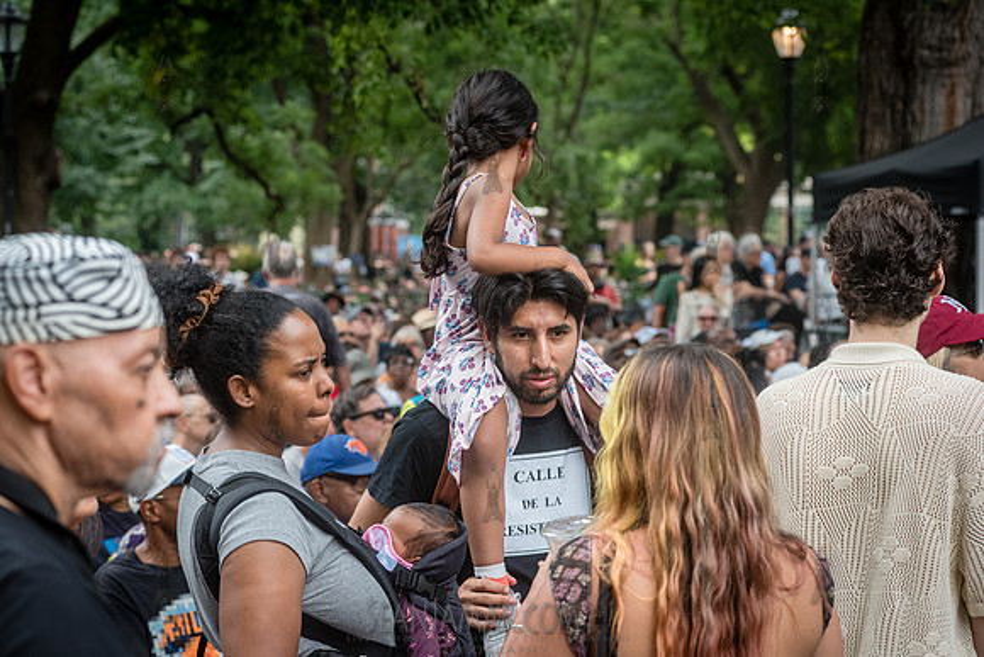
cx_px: 492
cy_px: 328
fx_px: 2356
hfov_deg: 23.6
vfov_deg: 15.9
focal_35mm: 86
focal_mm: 86
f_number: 5
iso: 2000
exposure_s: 1/500
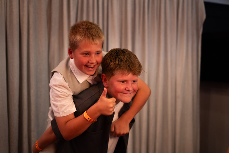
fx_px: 318
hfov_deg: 39.6
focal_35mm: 50
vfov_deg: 27.0
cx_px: 114
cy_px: 76
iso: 800
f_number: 1.8
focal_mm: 50
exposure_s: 1/60
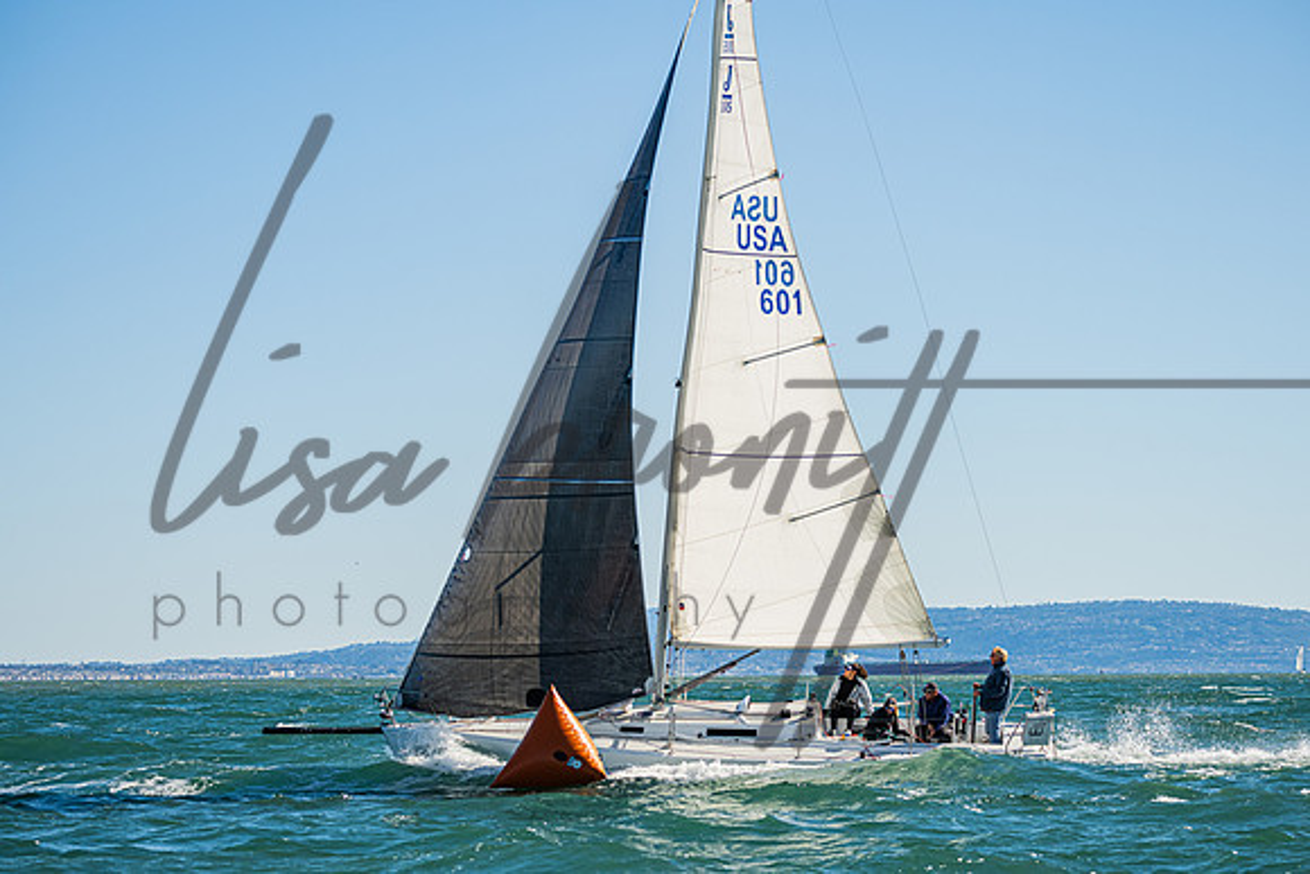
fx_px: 4112
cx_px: 655
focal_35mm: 113
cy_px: 478
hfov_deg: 18.1
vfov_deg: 12.1
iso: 400
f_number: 5.6
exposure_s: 1/2500
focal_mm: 100
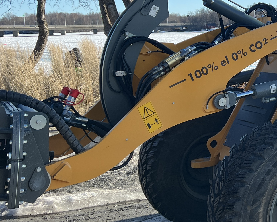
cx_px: 313
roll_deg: +1.6
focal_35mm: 67
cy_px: 45
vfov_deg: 22.5
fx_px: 549
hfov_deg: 25.9
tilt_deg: -1.2
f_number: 1.5
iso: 50
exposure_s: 1/940
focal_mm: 5.7
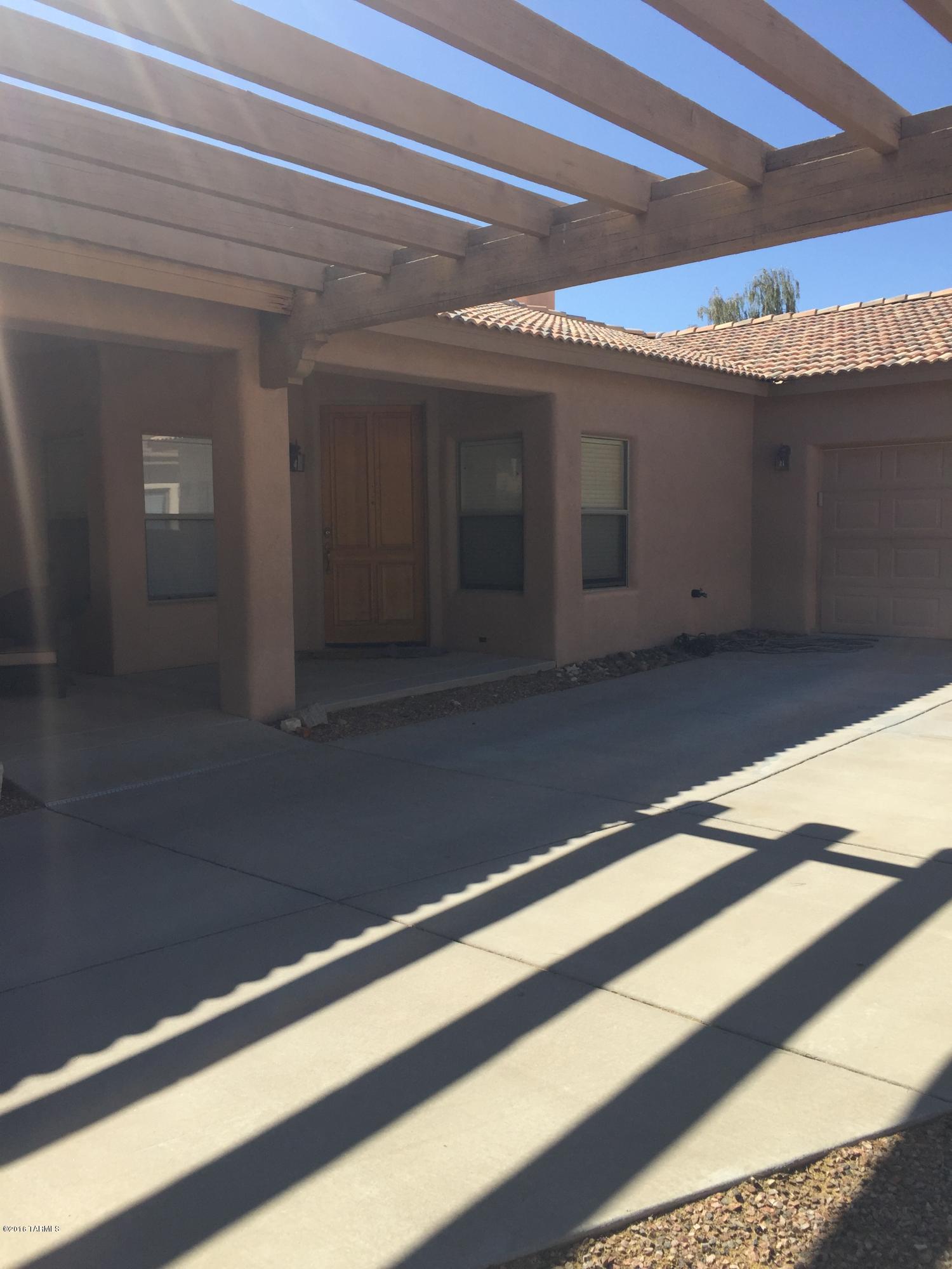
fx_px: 1063
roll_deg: +0.7
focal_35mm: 29
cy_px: 634
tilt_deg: -5.6
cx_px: 476
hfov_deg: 48.2
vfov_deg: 61.7
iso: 32
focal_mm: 4.15
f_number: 2.2
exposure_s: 1/2083
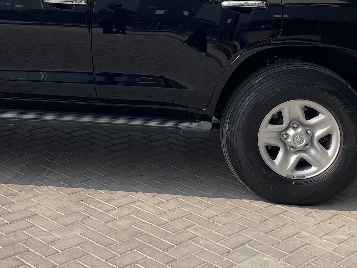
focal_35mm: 70
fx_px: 722
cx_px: 100
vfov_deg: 20.5
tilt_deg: -8.2
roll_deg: -2.5
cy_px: 22
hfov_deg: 27.5
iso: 32
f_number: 1.6
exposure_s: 1/3861
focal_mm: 4.2
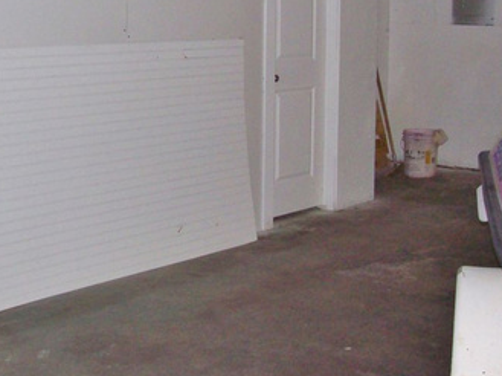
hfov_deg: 27.4
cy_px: 118
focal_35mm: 70
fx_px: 1014
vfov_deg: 20.9
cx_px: 127
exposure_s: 1/64
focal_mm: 6
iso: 200
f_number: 2.7
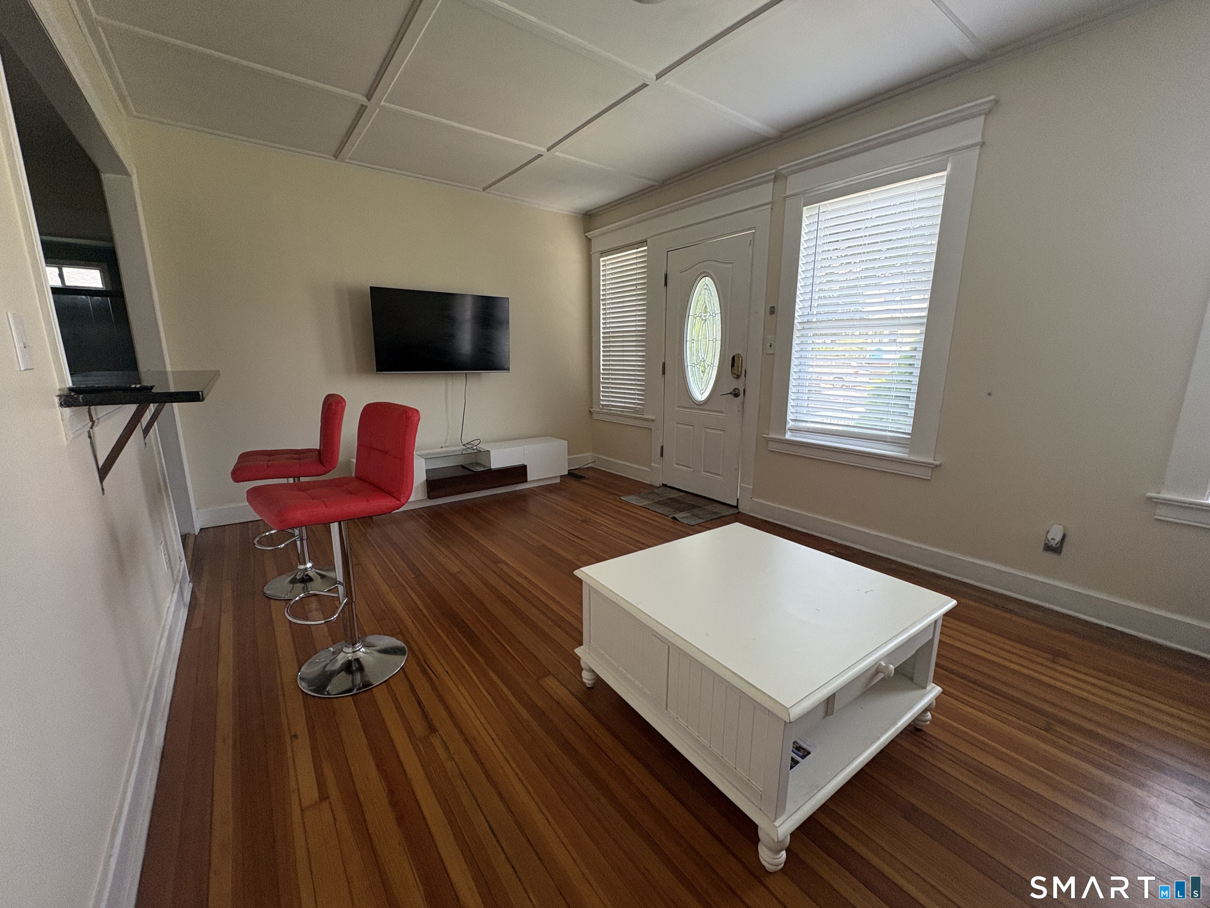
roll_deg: +0.1
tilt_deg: -10.8
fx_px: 489
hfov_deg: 102.1
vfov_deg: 85.7
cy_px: 454
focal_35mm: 14
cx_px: 605
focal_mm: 2.22
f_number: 2.2
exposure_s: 1/99
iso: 200
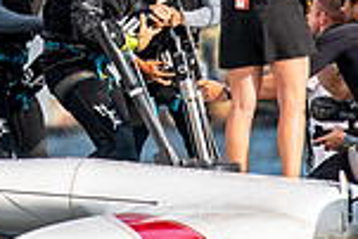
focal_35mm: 1725
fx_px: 17170
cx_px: -31
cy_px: -67
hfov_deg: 1.2
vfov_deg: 0.8
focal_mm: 300
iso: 500
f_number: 5
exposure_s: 1/1600
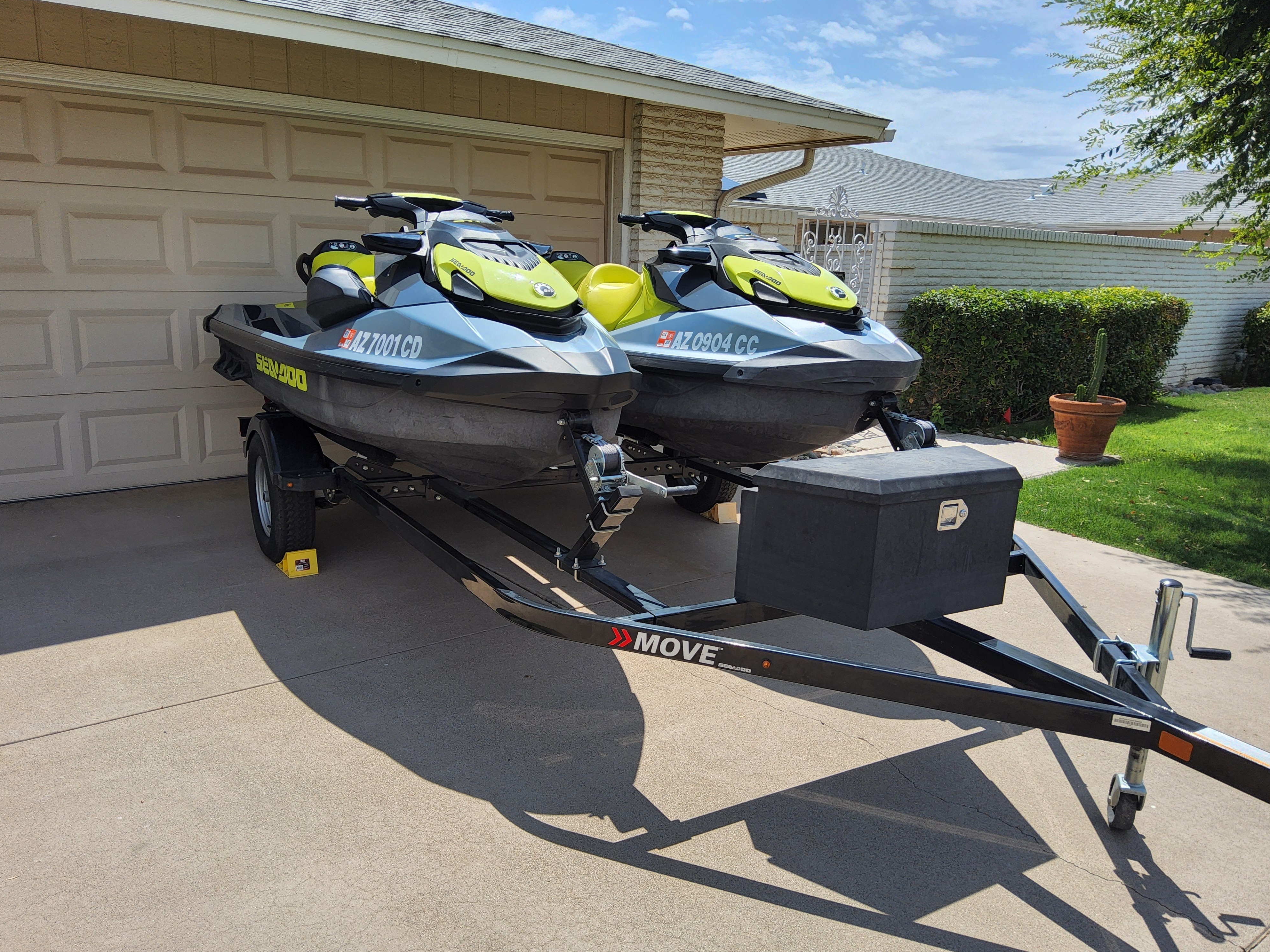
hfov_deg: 67.3
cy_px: 494
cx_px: 613
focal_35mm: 26
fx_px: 954
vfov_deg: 53.1
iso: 32
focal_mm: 3.08
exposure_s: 1/1410
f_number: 2
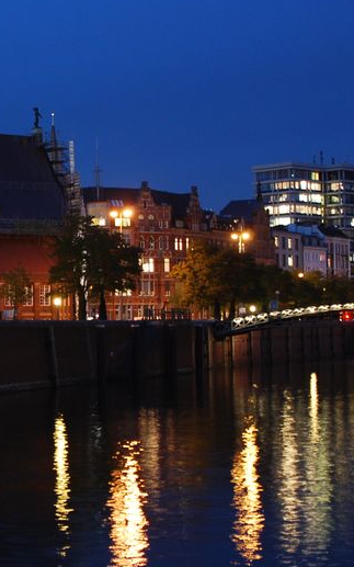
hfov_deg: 15.2
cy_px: 328
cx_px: 20
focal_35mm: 85
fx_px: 1312
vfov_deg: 24.3
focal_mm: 28
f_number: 4
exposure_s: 1
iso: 400
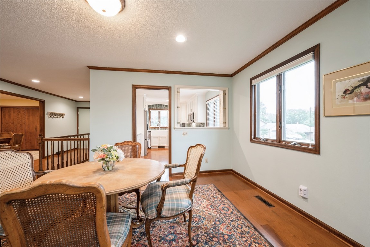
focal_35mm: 14
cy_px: 124
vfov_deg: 81.3
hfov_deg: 104.2
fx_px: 144
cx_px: 185
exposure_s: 1/2.5
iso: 200
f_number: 8
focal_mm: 14
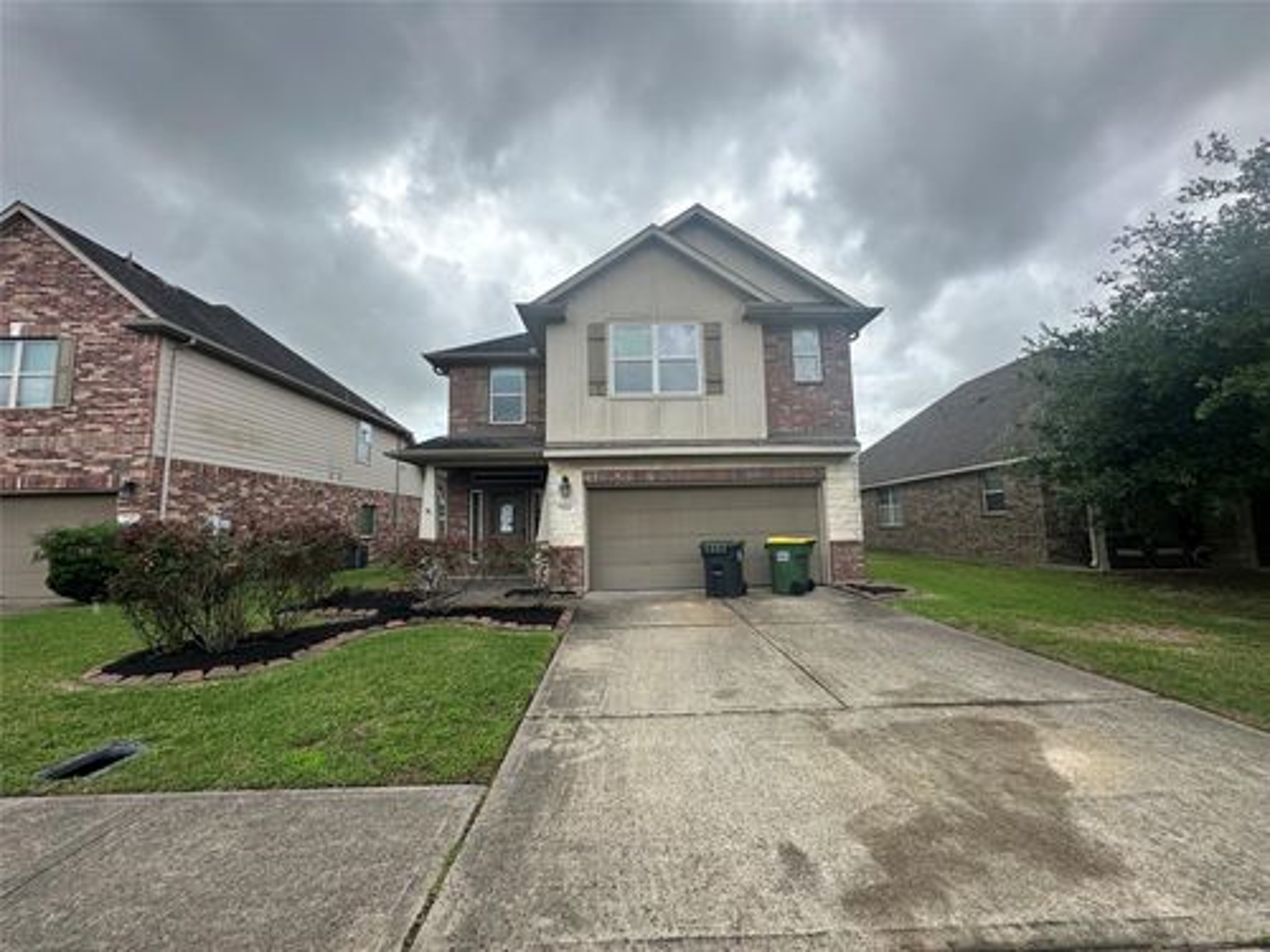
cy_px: 476
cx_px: 635
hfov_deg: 102.1
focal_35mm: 14
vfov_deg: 85.7
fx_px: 514
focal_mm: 2.22
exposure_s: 1/1082
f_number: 2.2
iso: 50
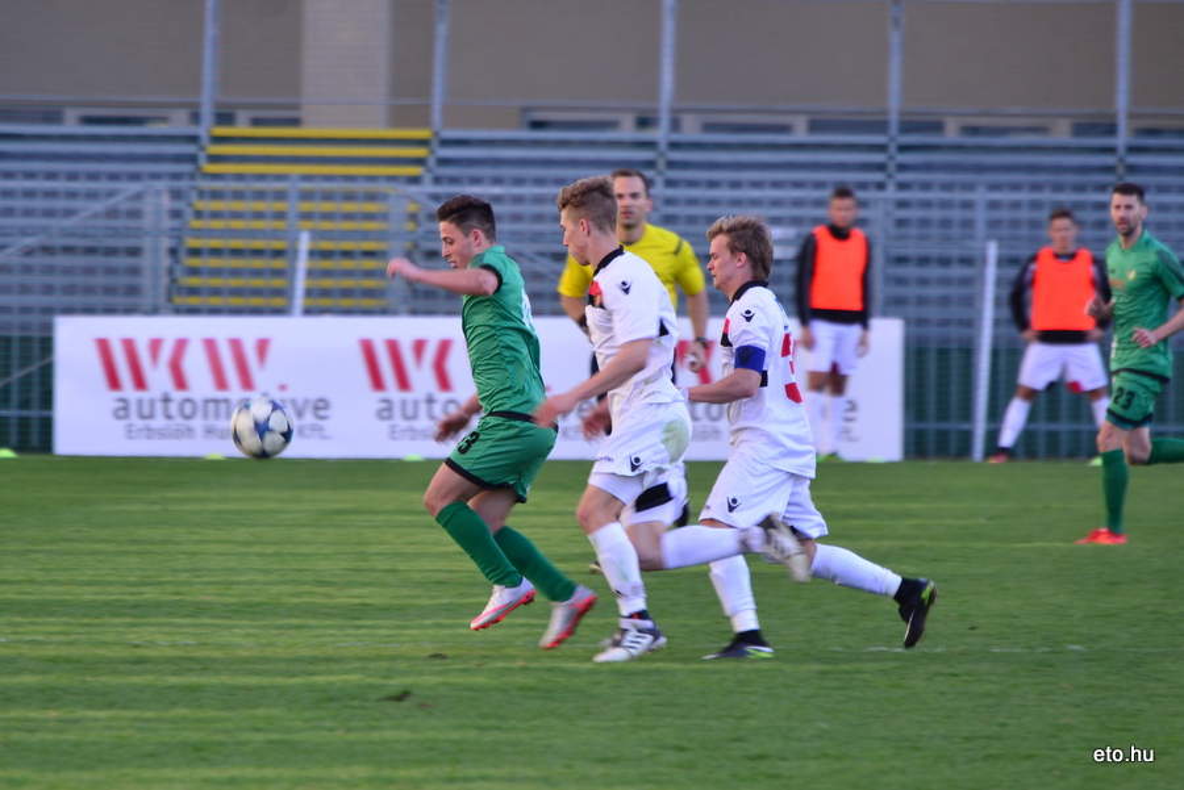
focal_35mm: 420
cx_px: 592
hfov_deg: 4.9
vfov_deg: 3.3
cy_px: 395
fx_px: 13819
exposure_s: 1/160
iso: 200
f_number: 5.6
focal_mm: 280
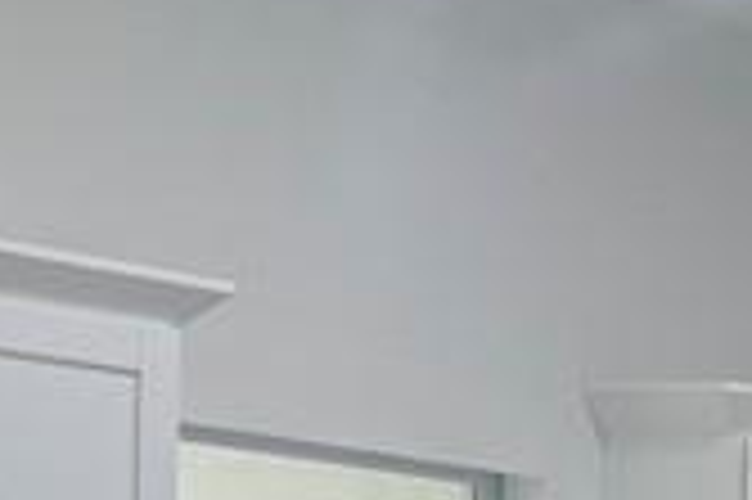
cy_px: 1158
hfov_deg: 12.3
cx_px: 1351
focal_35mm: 153
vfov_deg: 8.3
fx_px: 3193
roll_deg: -4.1
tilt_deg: -7.1
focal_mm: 6.76
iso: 100
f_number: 1.78
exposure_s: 1/133
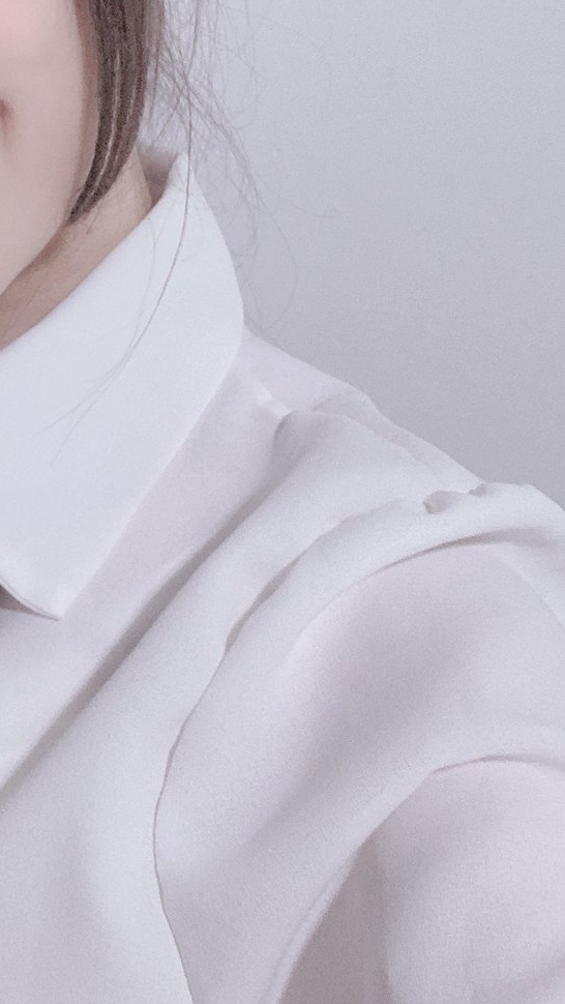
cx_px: 27
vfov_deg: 30.3
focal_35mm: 69
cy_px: 329
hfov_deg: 17.2
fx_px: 1837
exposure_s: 1/30
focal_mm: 2.87
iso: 320
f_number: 2.2
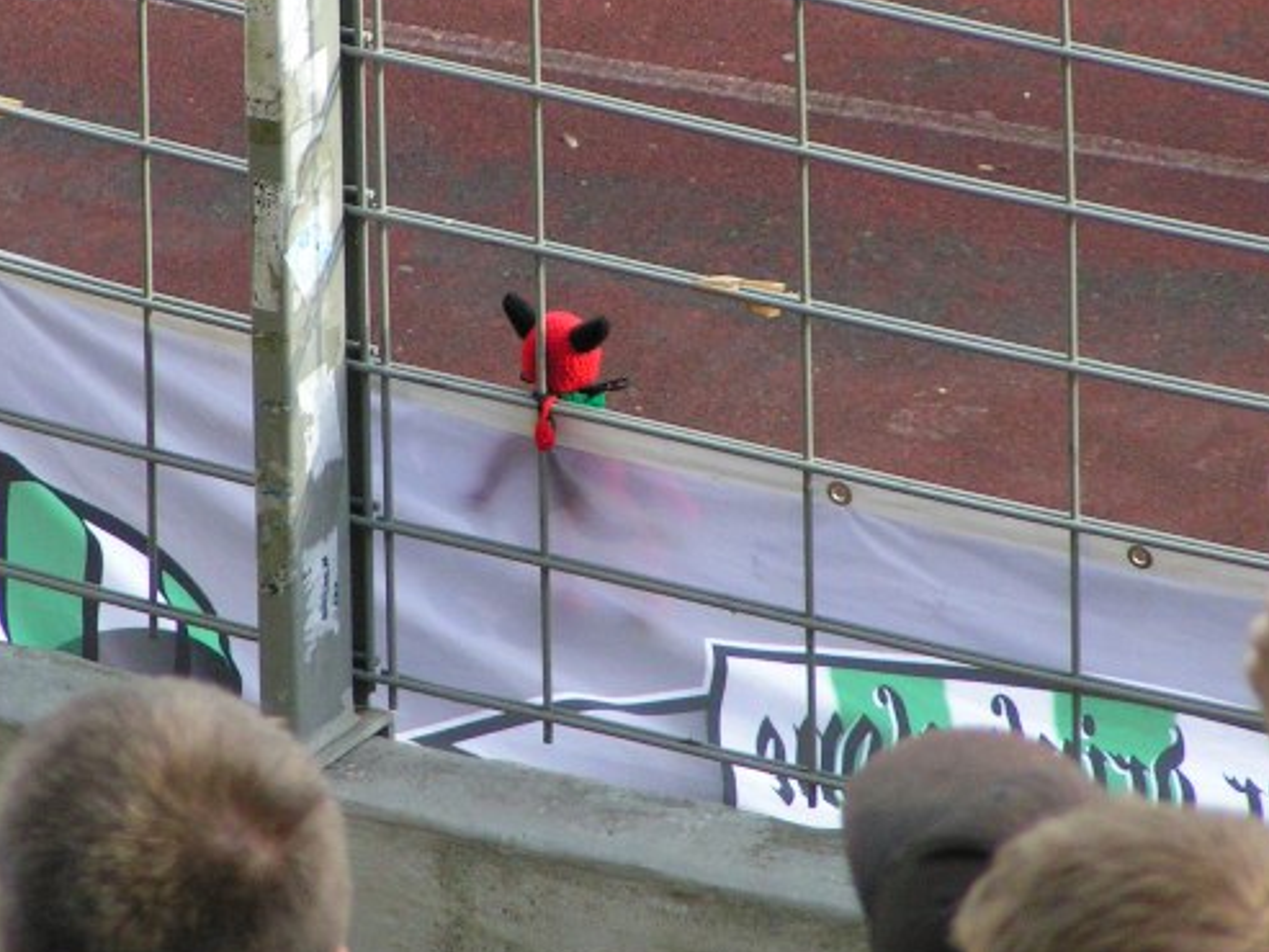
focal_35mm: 552
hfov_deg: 3.6
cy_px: 319
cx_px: 481
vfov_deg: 2.7
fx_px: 20241
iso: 200
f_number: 3.5
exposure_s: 1/400
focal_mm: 52
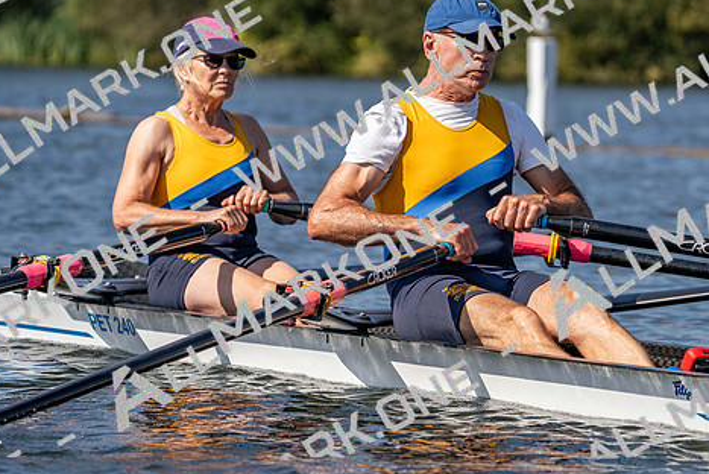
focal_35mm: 288
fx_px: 5675
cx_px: 421
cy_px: 197
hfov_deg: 7.1
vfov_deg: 4.8
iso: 200
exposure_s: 1/2000
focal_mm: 232
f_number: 5.6
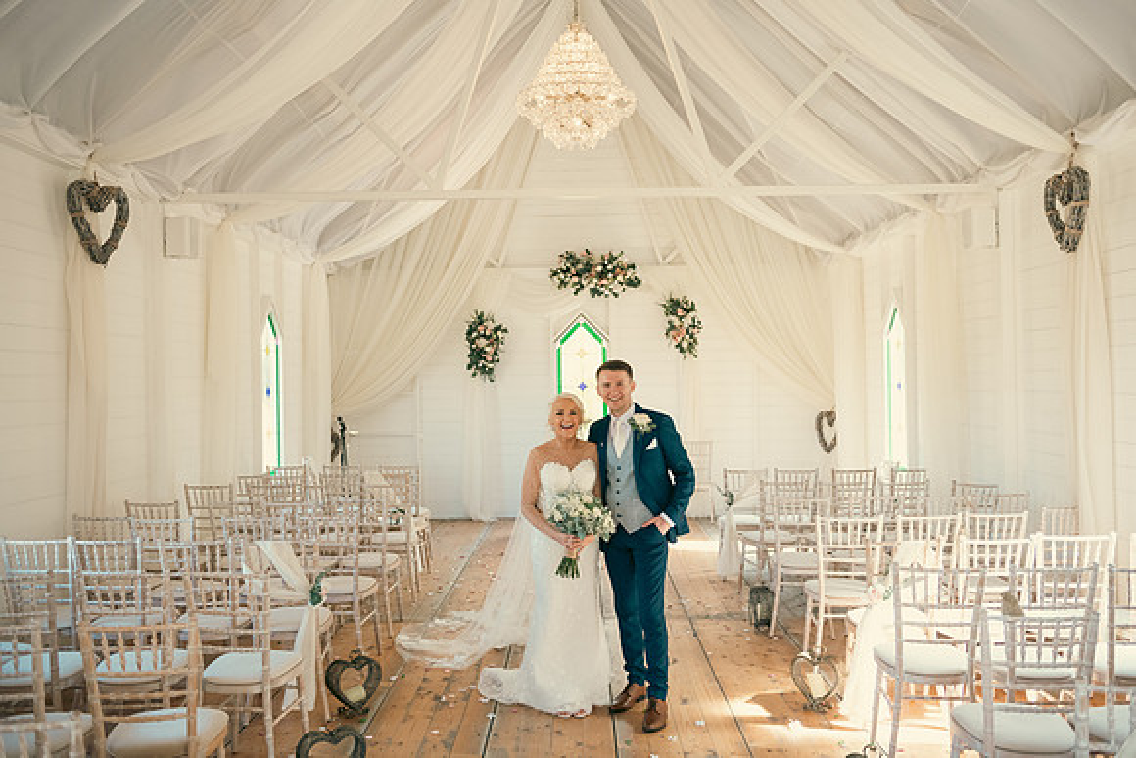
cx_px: 568
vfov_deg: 42.3
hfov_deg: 60.3
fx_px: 978
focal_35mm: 31
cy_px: 379
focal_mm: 31
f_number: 3.5
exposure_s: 1/200
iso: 400
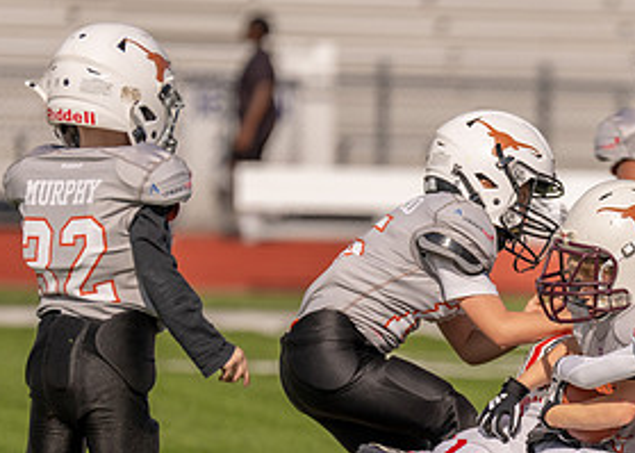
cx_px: 539
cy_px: 398
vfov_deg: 3.3
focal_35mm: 436
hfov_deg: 4.6
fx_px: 7859
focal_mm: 200
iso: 100
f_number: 2.8
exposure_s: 1/4000
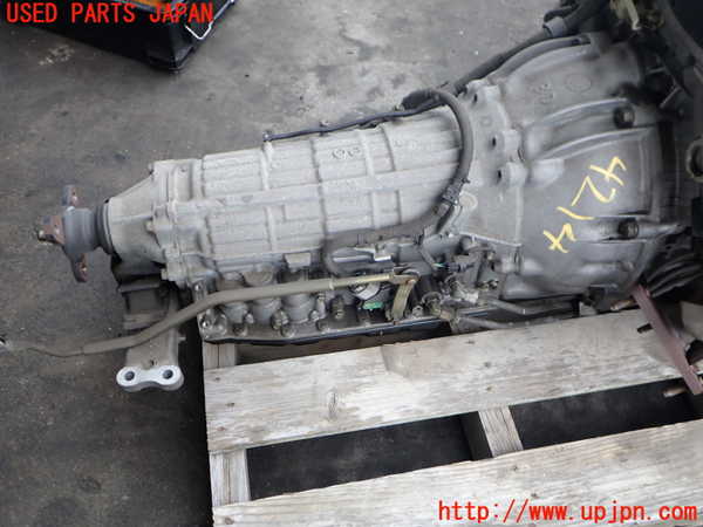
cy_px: 264
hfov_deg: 60.0
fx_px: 609
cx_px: 352
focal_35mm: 30
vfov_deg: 46.8
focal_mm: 5.4
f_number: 2.3
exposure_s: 1/200
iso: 100
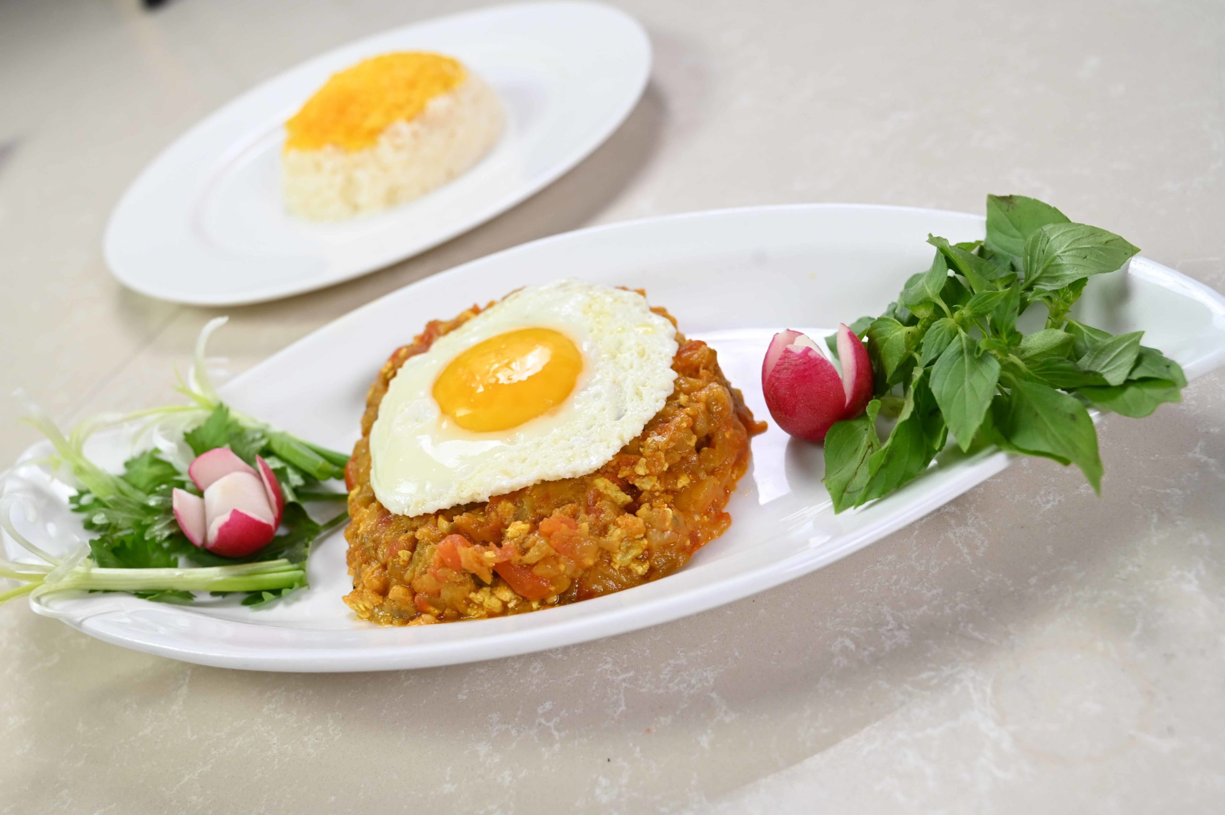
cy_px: 408
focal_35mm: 35
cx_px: 612
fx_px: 1190
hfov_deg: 54.5
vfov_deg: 37.8
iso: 800
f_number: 5.6
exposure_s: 1/60
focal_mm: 35
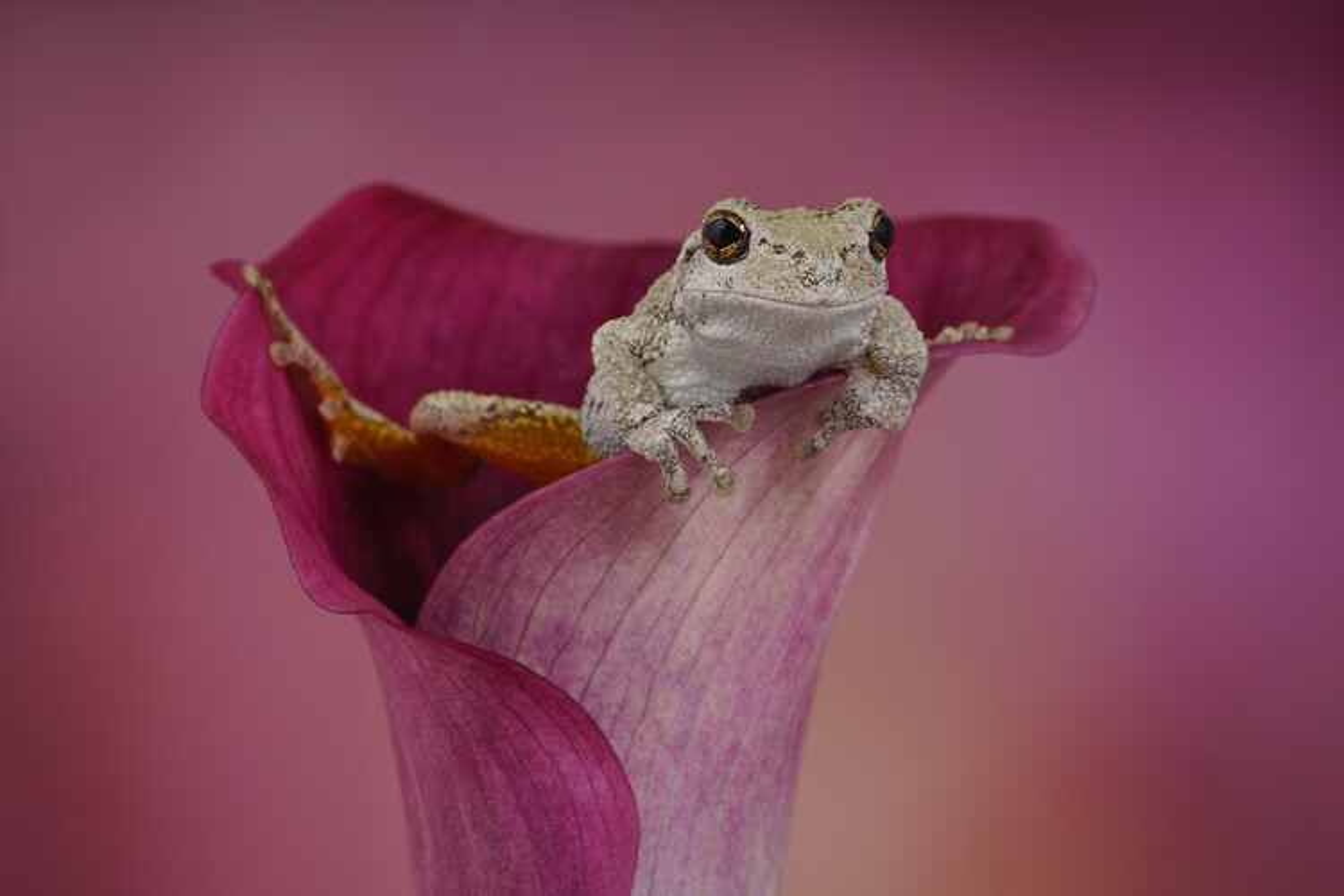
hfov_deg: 11.4
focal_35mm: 180
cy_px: 448
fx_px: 6719
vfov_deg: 7.6
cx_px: 672
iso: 80
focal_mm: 180
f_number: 16
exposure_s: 1/200
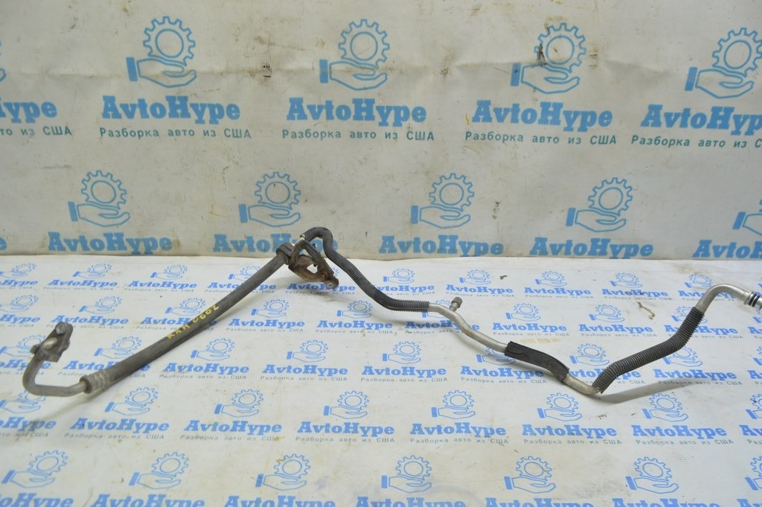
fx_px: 571
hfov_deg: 67.4
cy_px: 254
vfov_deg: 47.9
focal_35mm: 27
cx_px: 381
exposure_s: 1/20
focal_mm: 18
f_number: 5.6
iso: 400
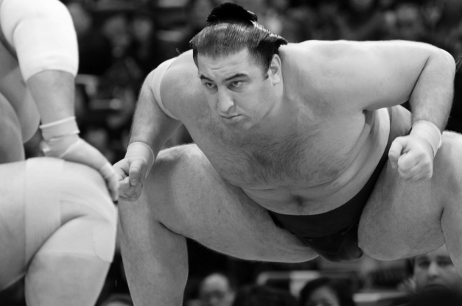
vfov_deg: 4.2
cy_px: 153
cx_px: 231
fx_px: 4228
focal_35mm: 330
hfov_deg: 6.3
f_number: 5.3
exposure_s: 1/80
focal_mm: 220
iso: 800
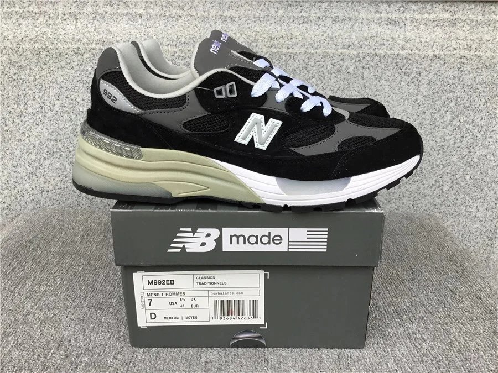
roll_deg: -0.8
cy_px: 186
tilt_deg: -20.0
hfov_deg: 58.4
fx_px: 446
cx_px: 249
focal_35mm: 31
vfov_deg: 45.4
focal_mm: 3.3
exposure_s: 1/100
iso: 25
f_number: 2.4
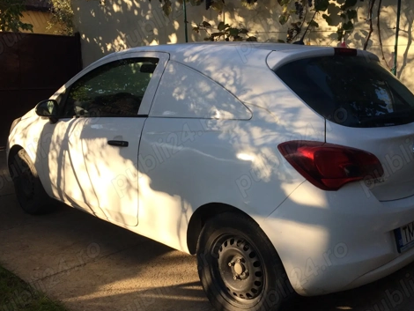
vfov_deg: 38.7
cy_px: 159
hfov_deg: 50.0
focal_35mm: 37
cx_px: 229
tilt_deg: -12.5
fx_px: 443
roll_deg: -1.8
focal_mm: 4.15
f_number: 2.2
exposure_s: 1/586
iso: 32
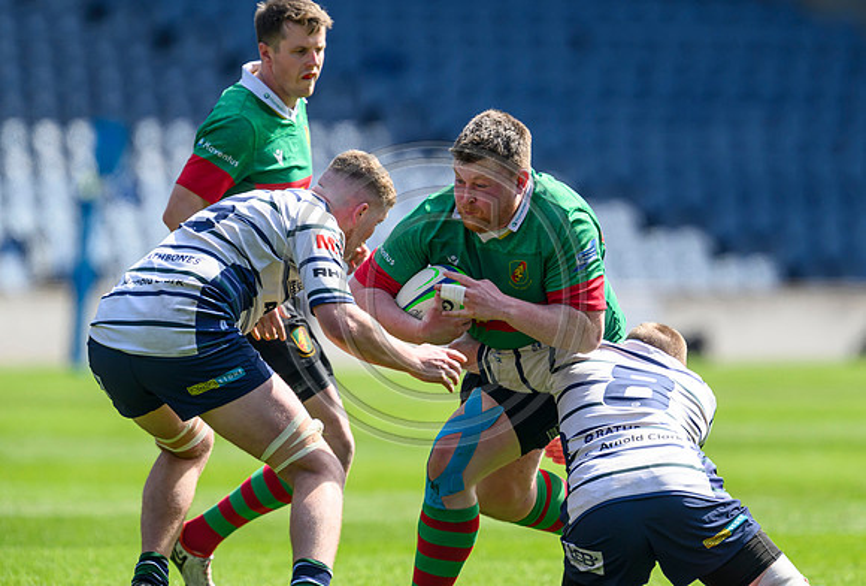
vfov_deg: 1.9
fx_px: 17833
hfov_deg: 2.8
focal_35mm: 738
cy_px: 209
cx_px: 565
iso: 500
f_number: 4
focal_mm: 560
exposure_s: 1/2000
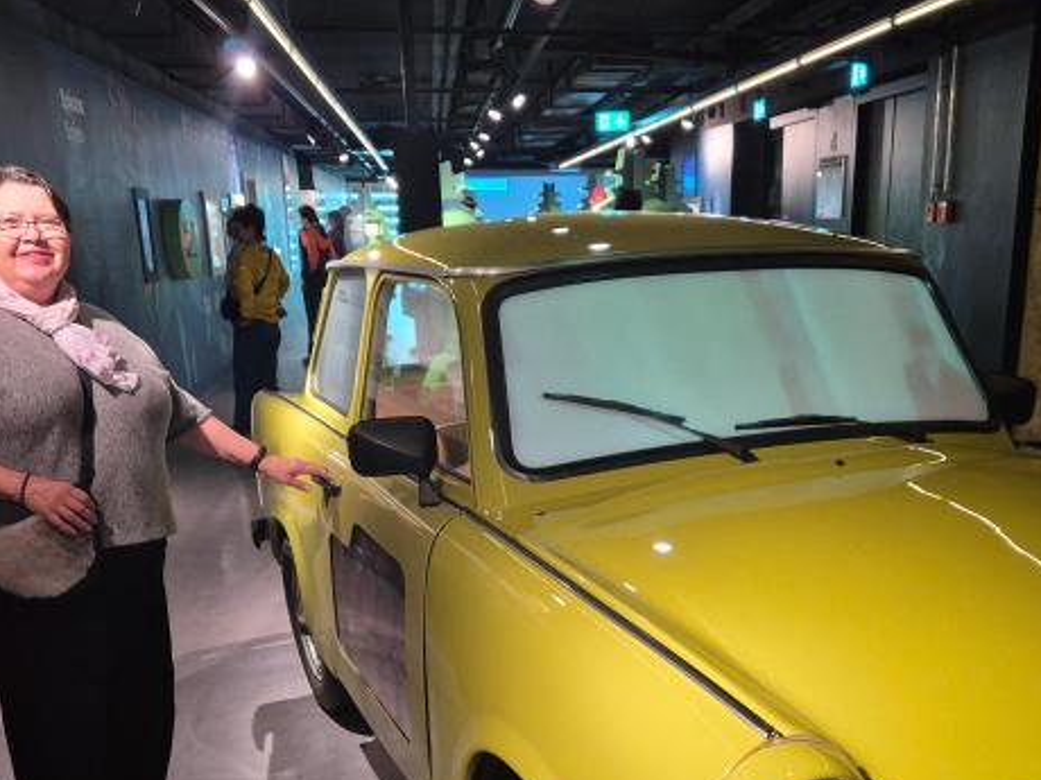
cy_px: 622
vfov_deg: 34.9
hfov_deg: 46.6
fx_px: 1203
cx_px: 613
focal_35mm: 40
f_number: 1.8
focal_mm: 5.4
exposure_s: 1/42
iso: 320
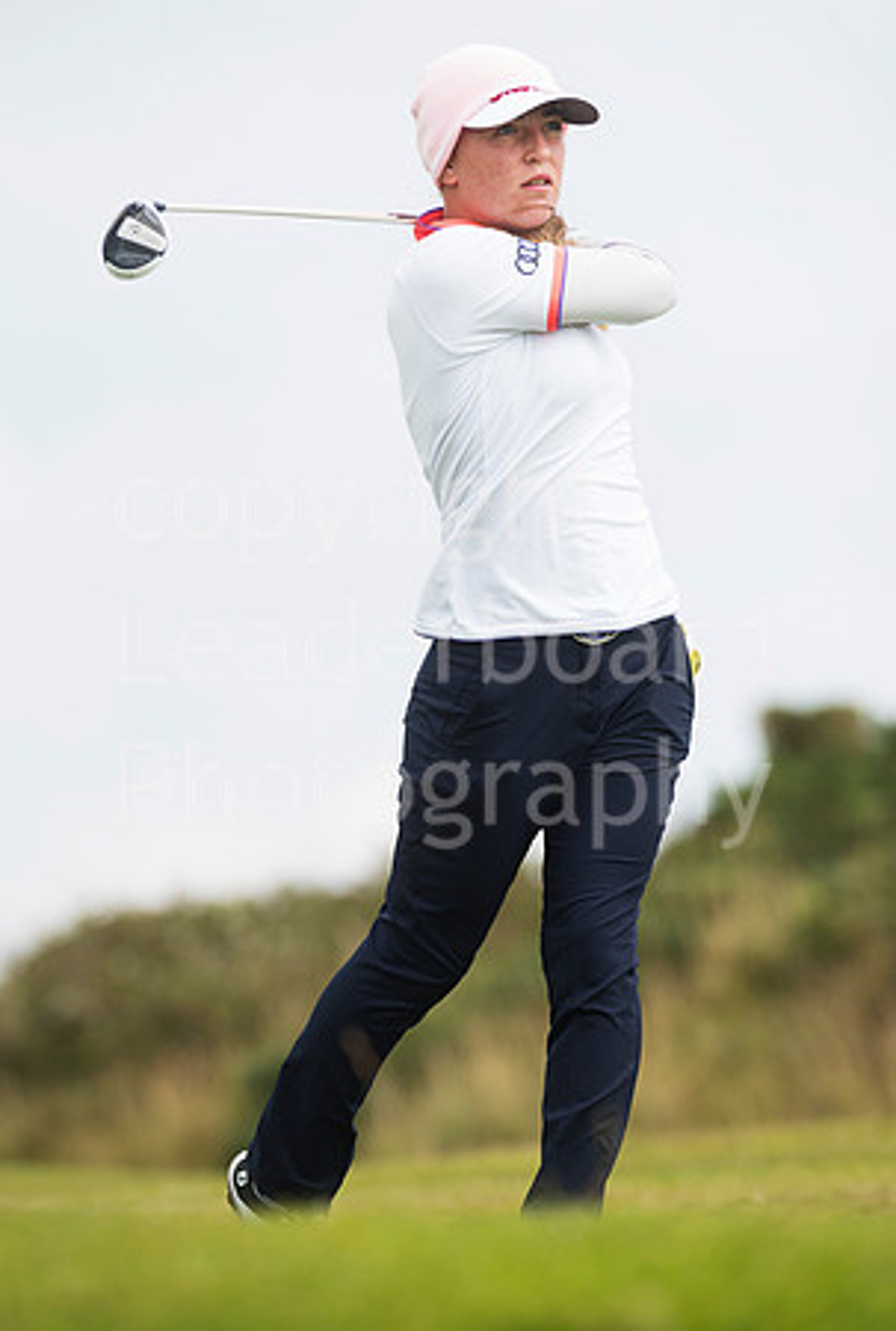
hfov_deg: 4.6
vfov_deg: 6.8
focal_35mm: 300
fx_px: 11122
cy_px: 666
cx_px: 448
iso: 800
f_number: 6.3
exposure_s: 1/2500
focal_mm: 300
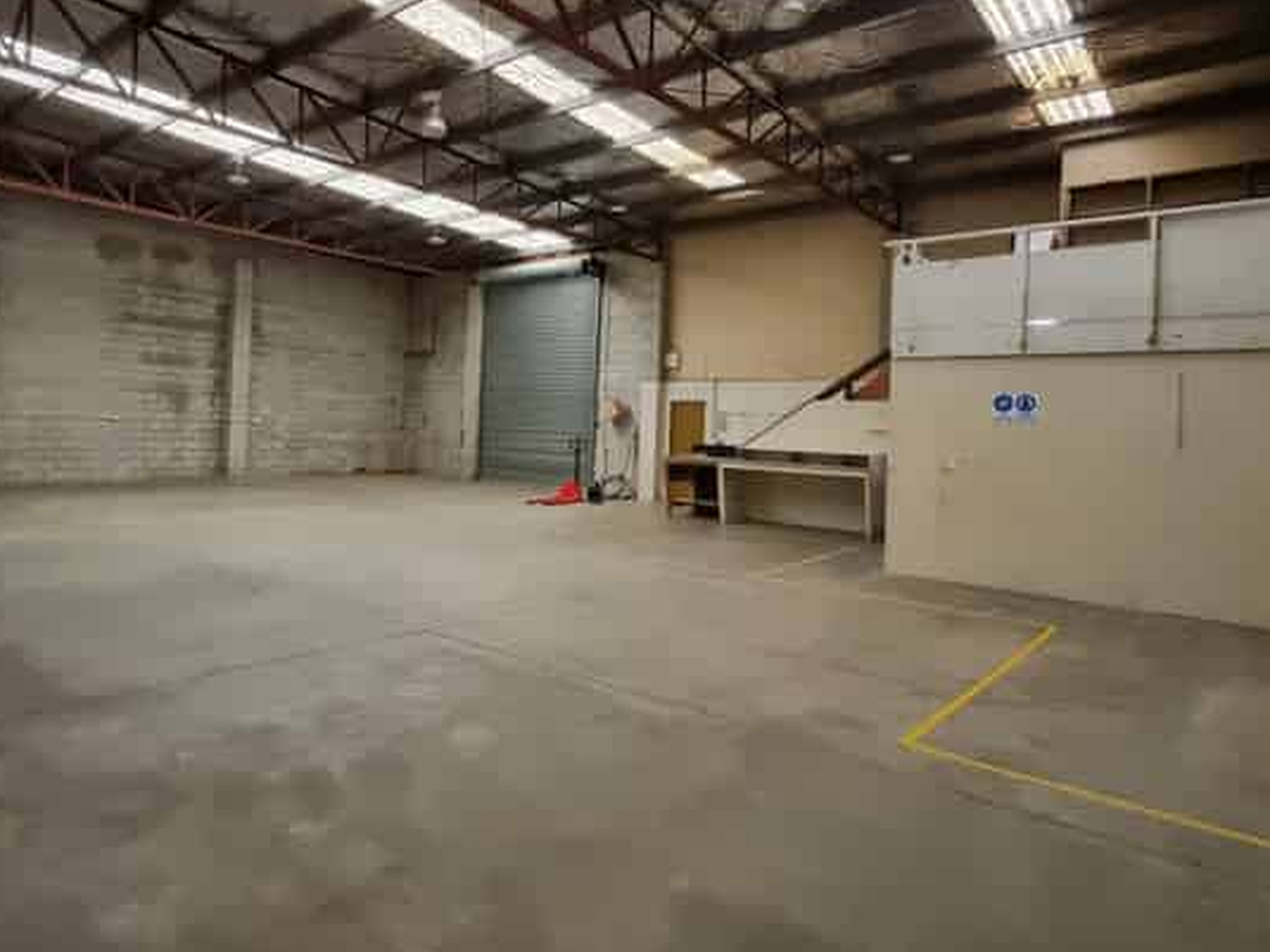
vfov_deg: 77.6
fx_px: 587
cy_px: 407
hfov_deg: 94.3
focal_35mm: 16
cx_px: 577
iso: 640
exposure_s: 1/33
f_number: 2.2
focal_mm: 1.74
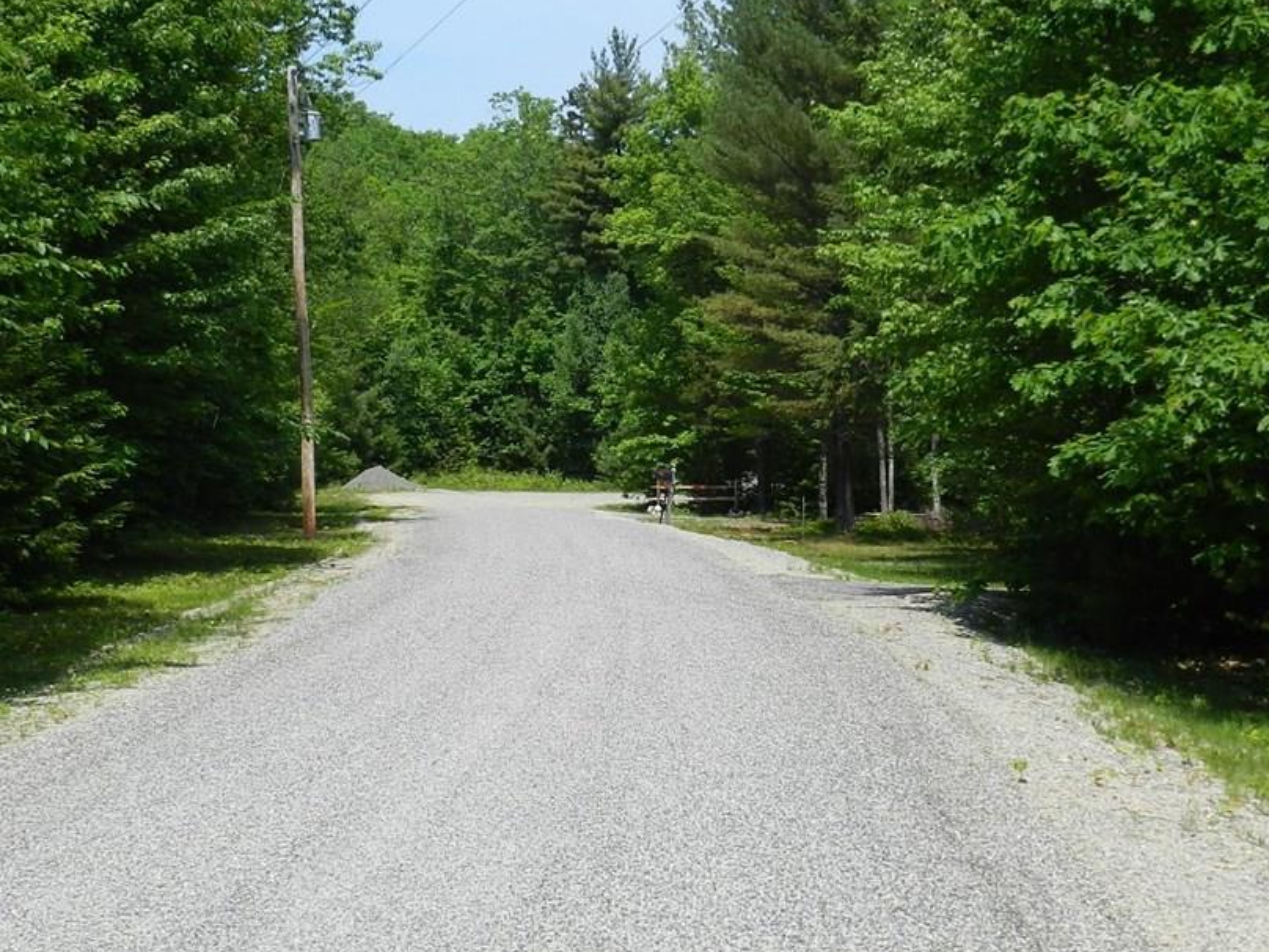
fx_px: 2786
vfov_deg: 19.4
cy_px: 445
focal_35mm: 76
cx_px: 603
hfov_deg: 25.7
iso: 160
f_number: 4.6
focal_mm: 10.7
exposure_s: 1/800
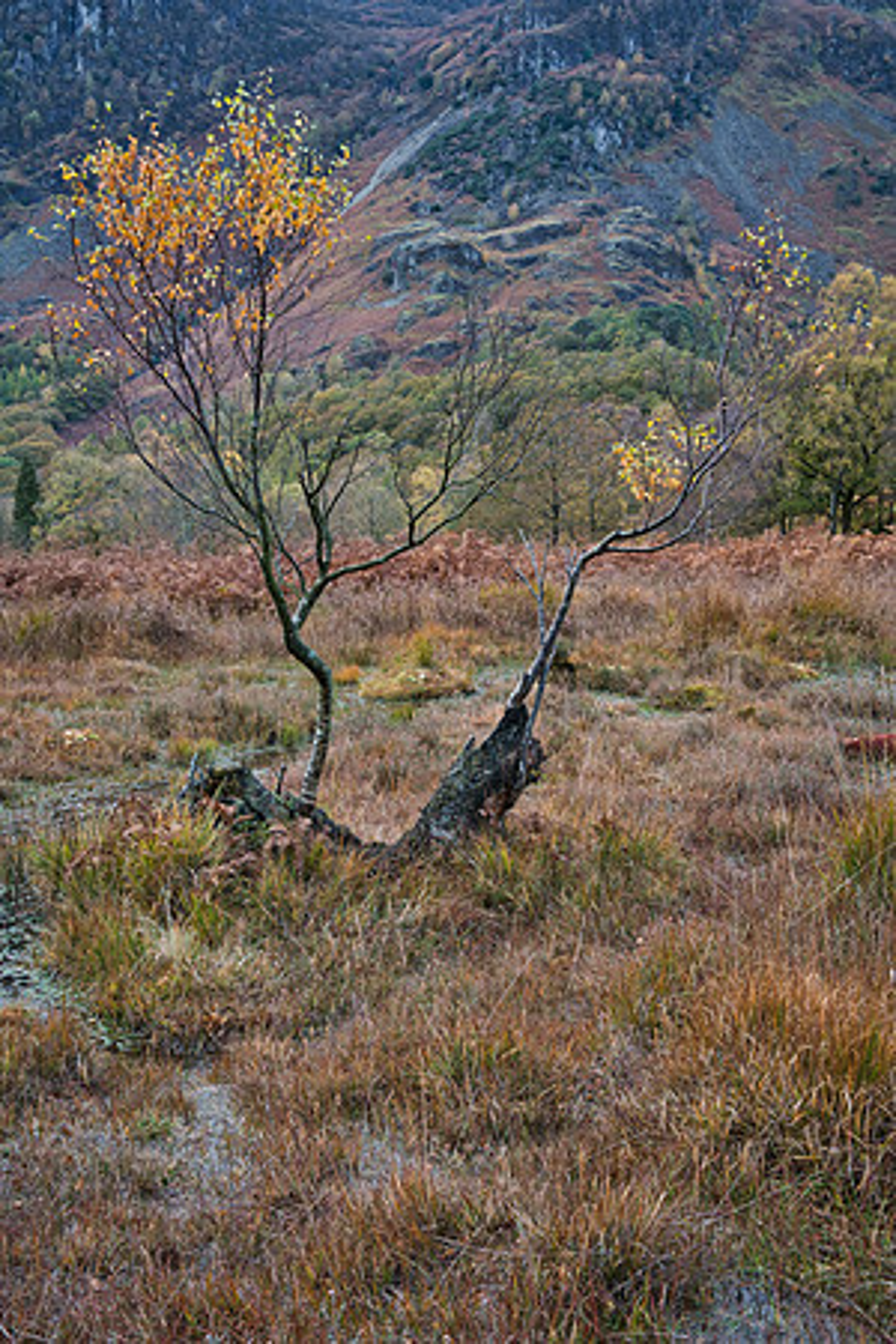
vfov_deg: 41.9
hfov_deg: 28.6
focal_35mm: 47
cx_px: 448
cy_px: 672
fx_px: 1755
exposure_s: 1/25
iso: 200
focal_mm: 47
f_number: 11
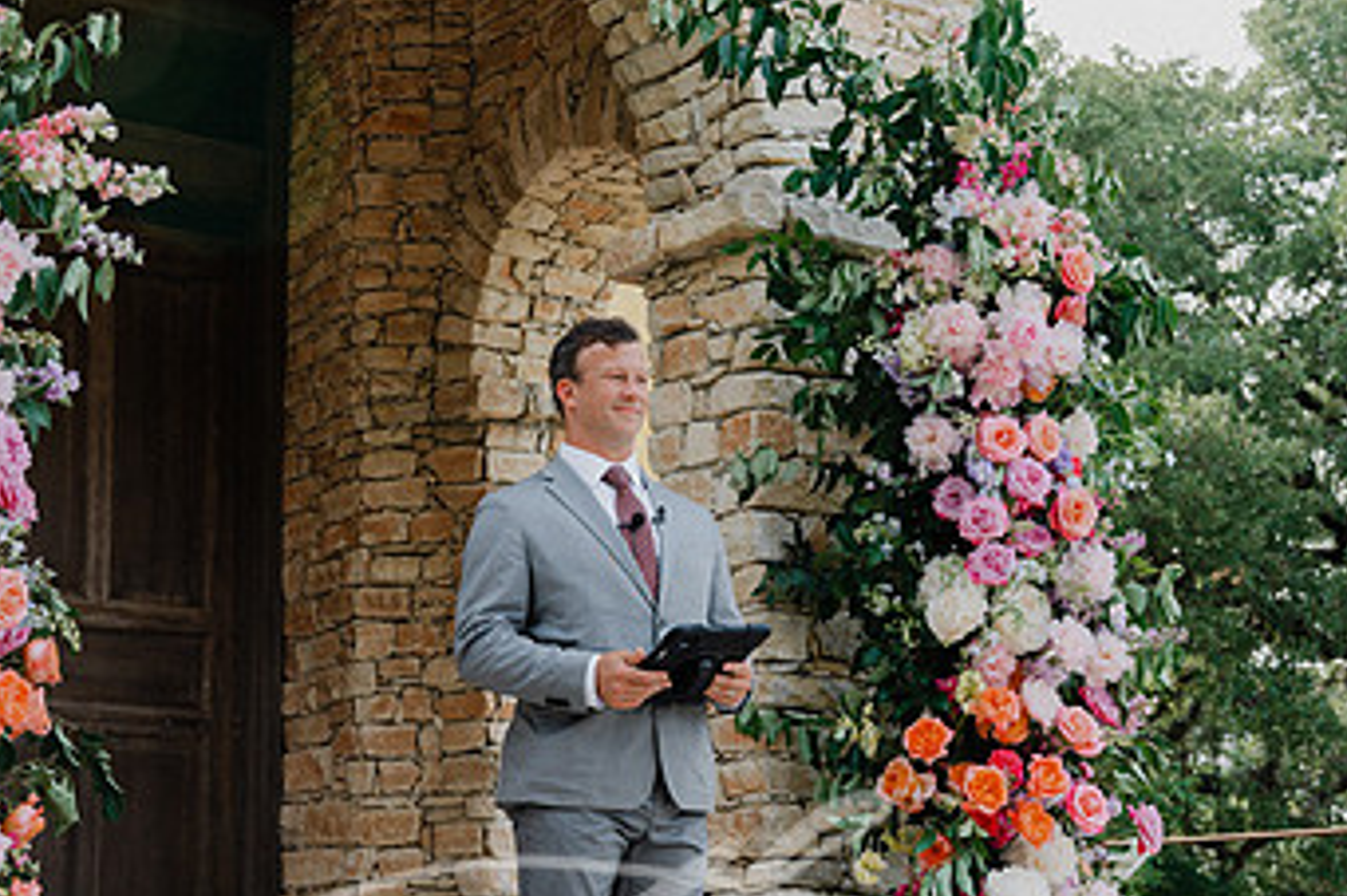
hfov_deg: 31.9
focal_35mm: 63
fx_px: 2356
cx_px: 680
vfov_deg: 21.5
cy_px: 555
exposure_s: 1/250
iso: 64
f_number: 3.5
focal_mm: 34
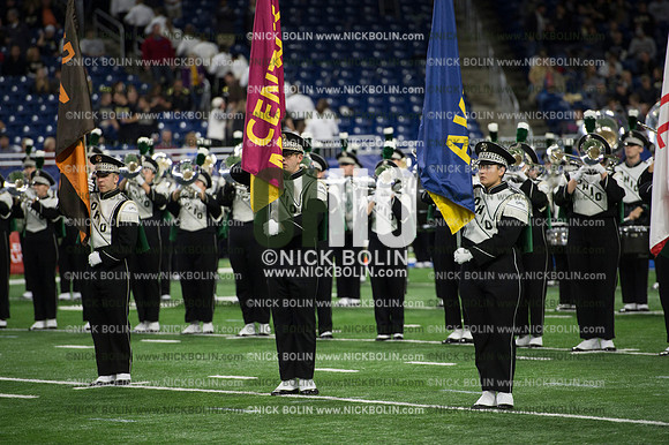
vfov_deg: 6.9
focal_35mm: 200
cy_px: 222
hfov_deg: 10.3
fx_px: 3714
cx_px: 334
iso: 2500
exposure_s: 1/1600
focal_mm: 200
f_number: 3.5
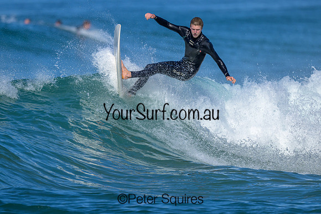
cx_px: 157
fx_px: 8299
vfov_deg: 1.5
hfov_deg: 2.2
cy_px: 124
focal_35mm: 931
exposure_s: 1/2000
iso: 160
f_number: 6.3
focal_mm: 800
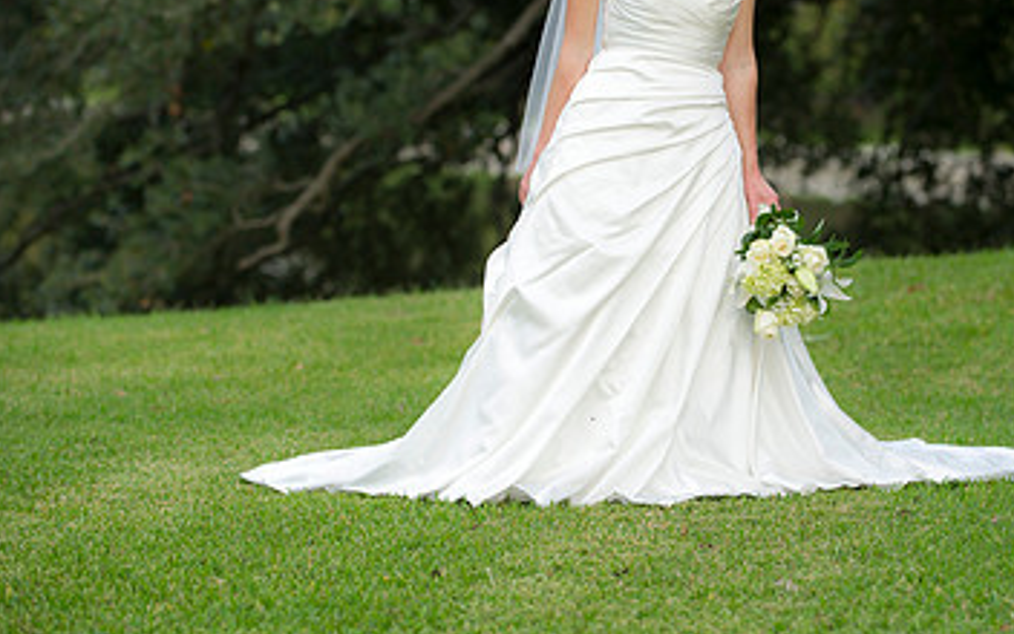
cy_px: 256
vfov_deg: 7.7
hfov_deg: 12.2
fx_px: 4726
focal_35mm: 171
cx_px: 706
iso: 320
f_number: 2.8
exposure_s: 1/800
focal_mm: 102
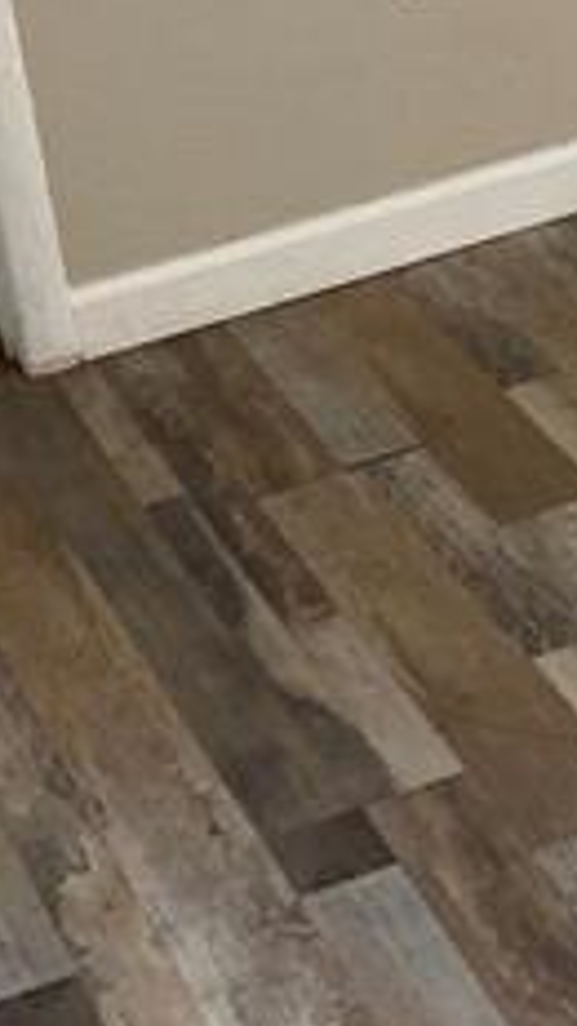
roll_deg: +6.8
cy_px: -375
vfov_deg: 15.0
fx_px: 3671
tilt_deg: -11.4
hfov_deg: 8.8
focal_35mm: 135
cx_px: 888
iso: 80
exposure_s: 1/60
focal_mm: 3.99
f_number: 1.8
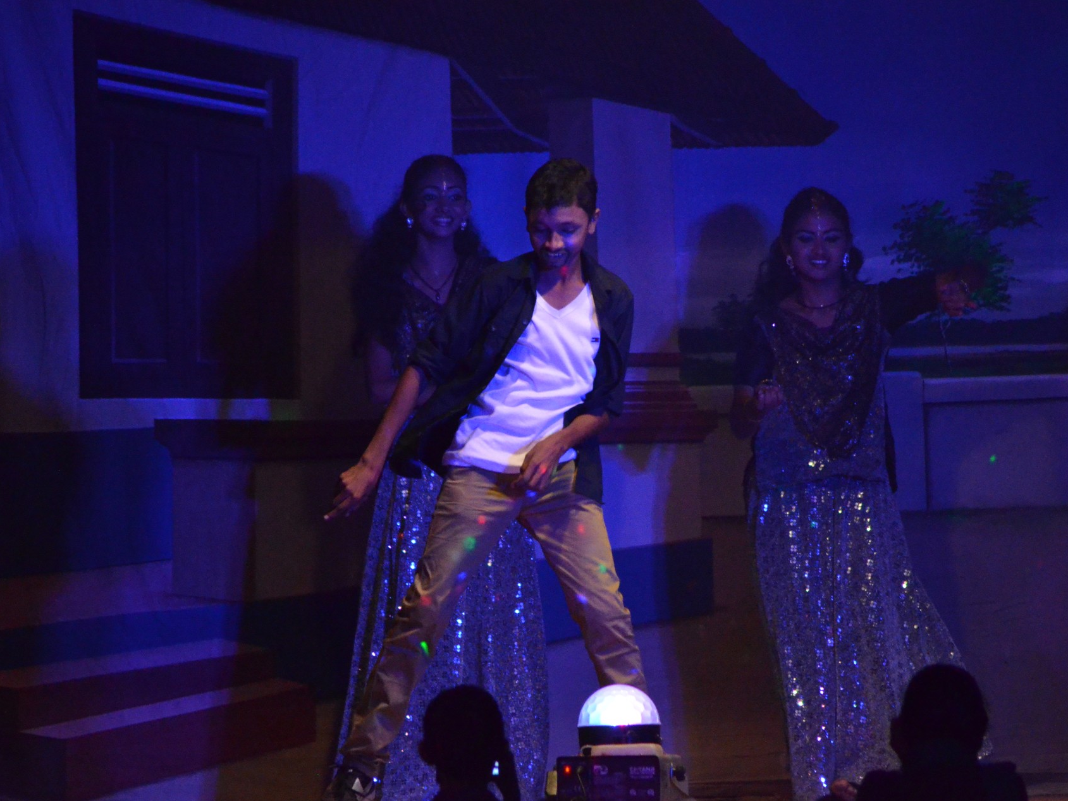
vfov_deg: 4.1
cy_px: 401
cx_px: 505
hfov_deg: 5.5
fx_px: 11108
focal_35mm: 360
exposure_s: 1/500
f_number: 5
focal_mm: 220
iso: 6400
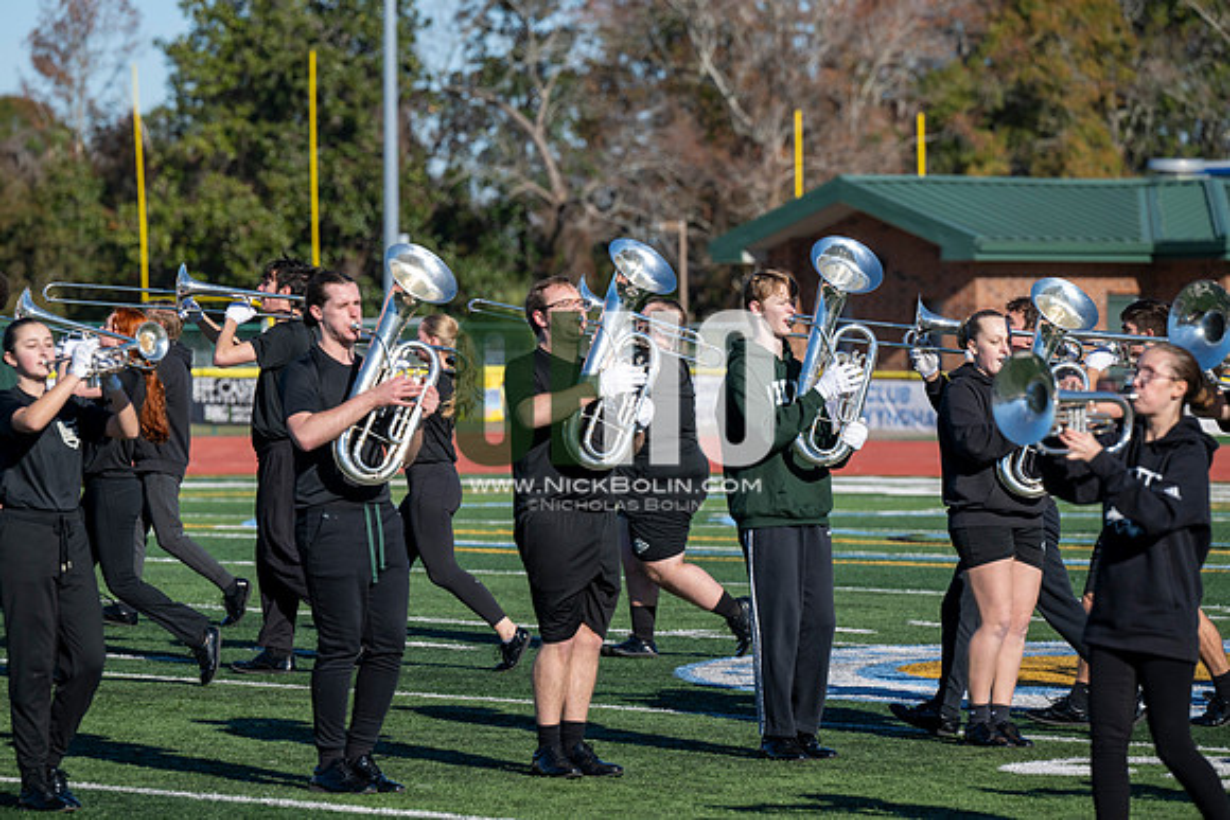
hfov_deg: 10.8
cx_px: 615
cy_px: 410
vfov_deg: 7.2
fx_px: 6493
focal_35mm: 190
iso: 320
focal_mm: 190
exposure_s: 1/2000
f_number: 5
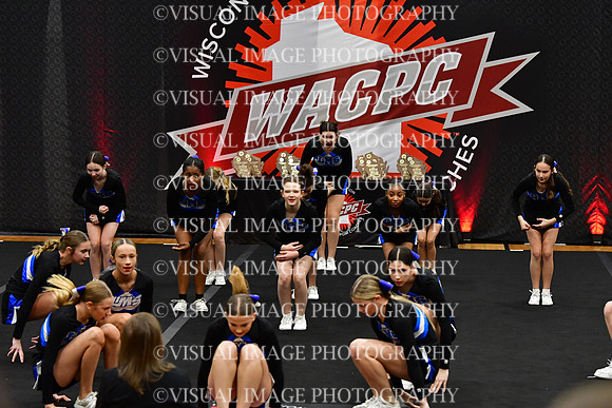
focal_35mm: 129
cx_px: 306
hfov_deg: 15.9
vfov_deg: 10.6
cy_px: 204
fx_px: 2193
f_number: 3.5
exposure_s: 1/500
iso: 4000
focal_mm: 86
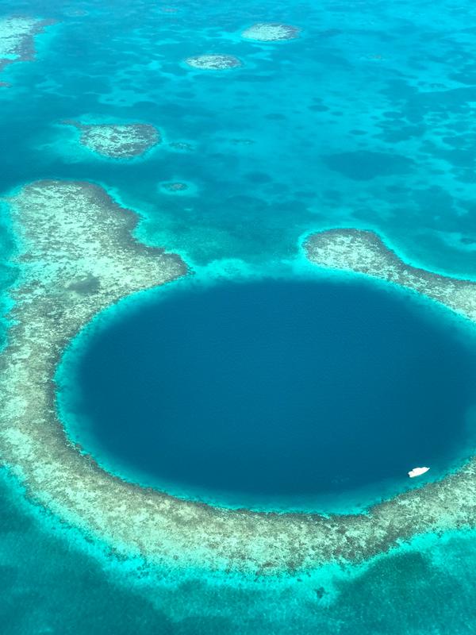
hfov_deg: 25.7
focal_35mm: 57
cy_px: 318
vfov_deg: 33.8
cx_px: 238
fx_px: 1045
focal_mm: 6.6
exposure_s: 1/458
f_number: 2.8
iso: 20
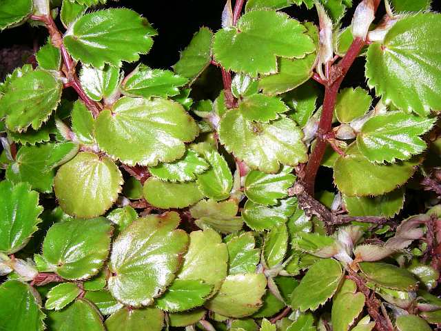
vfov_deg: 37.7
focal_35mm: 38
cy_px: 166
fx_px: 484
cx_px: 220
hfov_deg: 49.0
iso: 64
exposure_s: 1/40
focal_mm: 6.3
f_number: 6.6
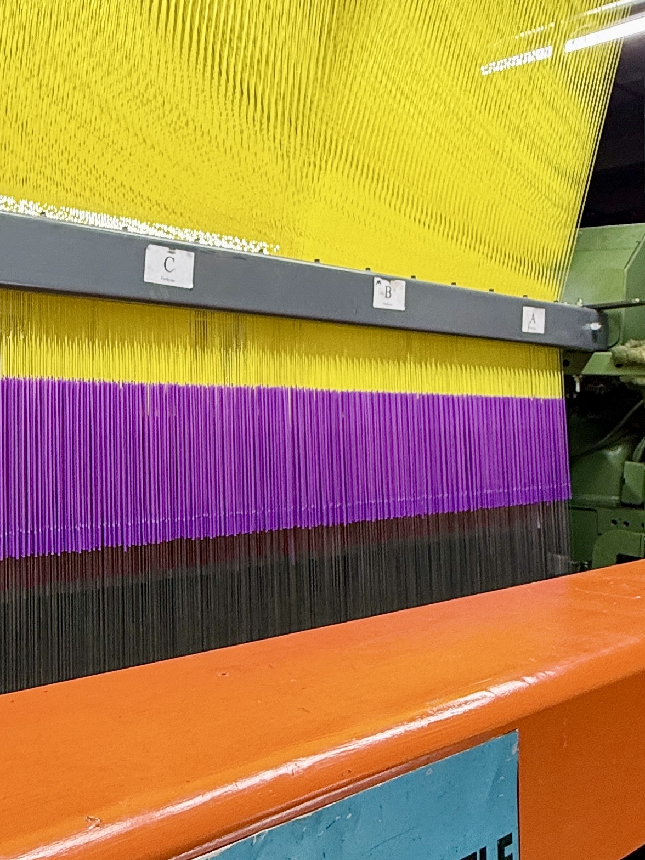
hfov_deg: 37.8
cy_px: 371
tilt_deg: +3.3
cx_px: 104
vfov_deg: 51.2
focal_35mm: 36
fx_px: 894
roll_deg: -1.2
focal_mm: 2.22
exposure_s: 1/100
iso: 100
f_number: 2.2
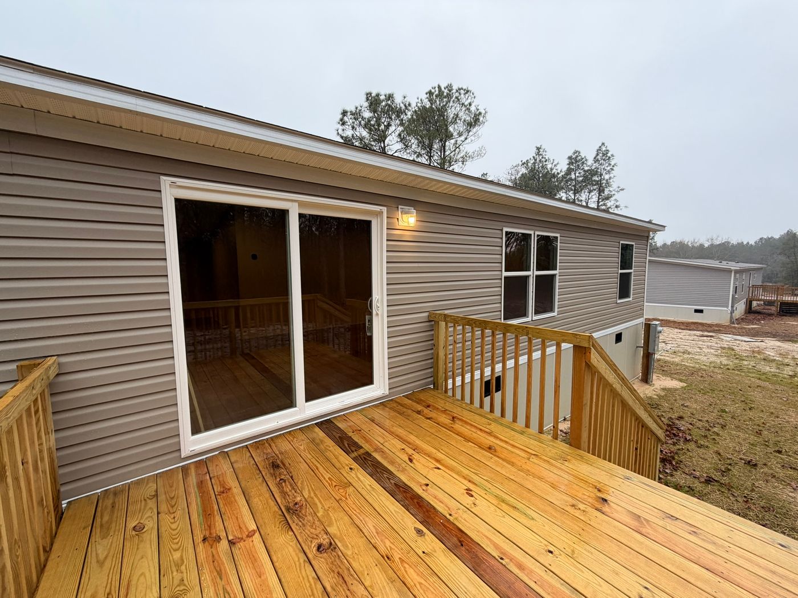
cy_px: 299
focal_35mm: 14
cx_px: 399
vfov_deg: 85.7
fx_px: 323
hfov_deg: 102.1
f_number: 2.2
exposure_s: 1/145
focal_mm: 2.22
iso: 40
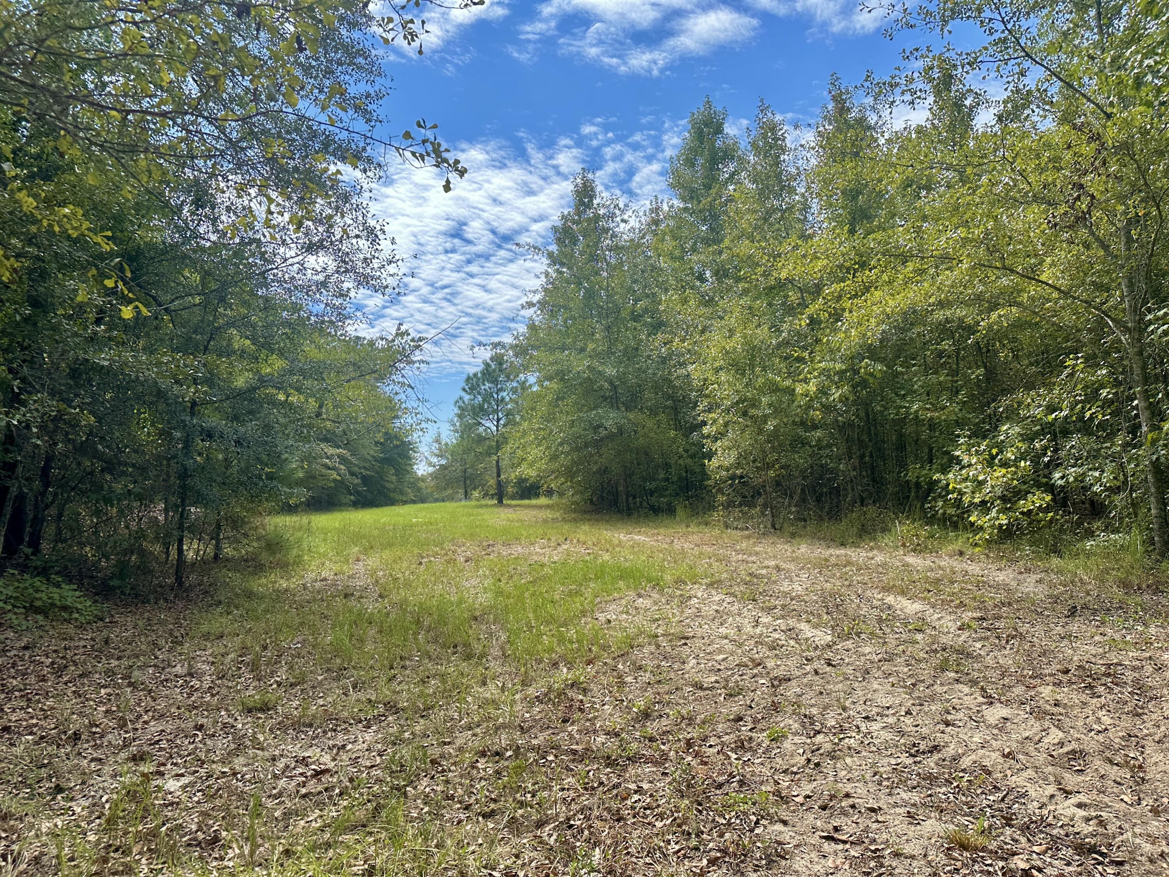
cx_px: 584
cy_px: 438
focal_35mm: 24
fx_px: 810
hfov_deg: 71.6
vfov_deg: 56.8
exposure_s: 1/2660
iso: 80
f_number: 1.78
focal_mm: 6.86
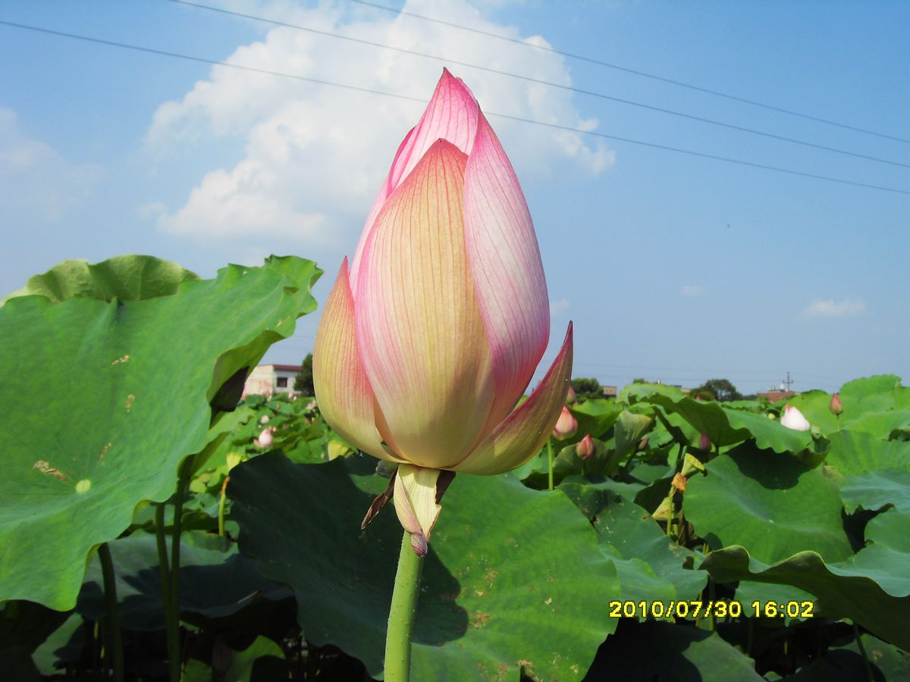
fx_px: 1025
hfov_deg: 47.9
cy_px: 341
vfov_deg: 36.8
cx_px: 455
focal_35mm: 39
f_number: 6.2
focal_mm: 6.6
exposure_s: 1/350
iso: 80
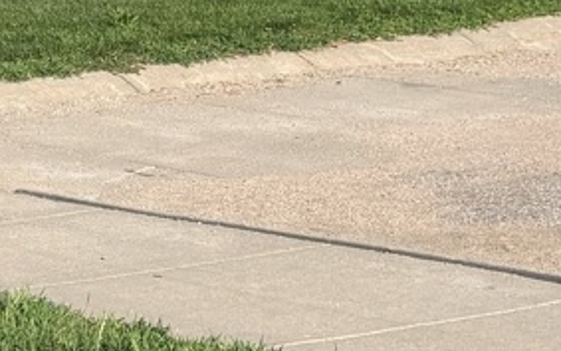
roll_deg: +3.4
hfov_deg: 12.3
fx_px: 2386
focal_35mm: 156
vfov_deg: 7.9
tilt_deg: +7.7
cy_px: -424
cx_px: -452
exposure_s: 1/3125
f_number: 1.6
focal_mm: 5.96
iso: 50
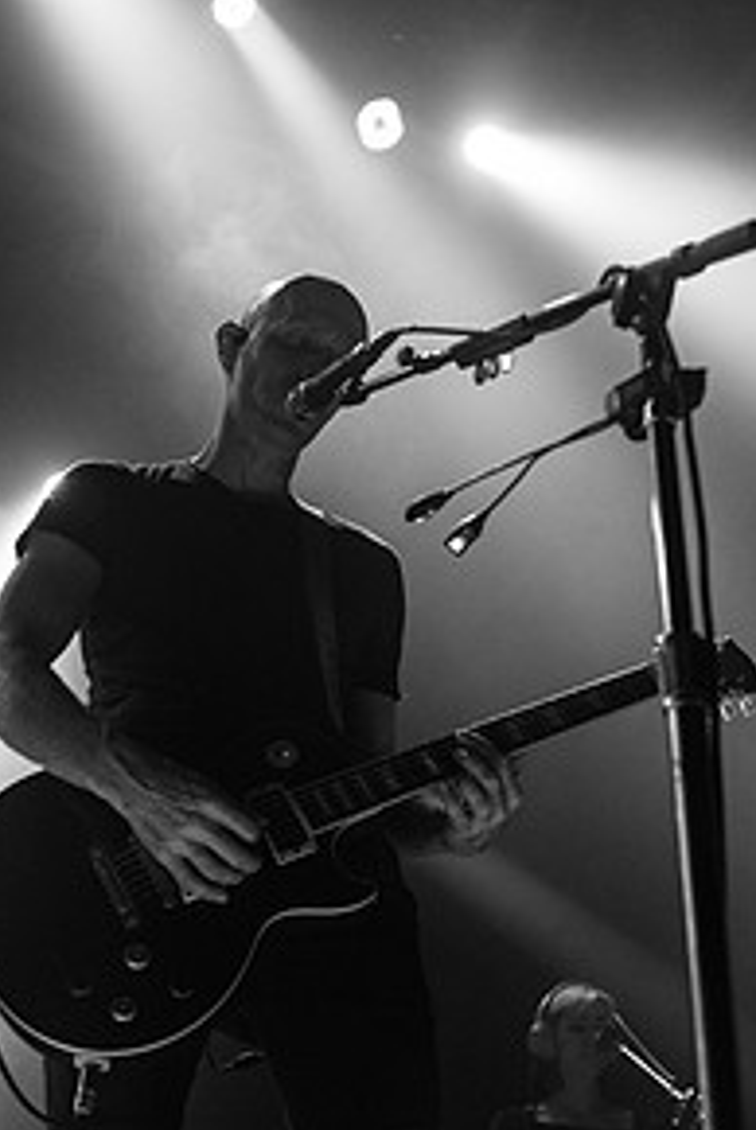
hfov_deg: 21.9
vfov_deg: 32.3
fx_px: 1948
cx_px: 468
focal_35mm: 62
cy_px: 647
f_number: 3.2
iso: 3200
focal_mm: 40
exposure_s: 1/160
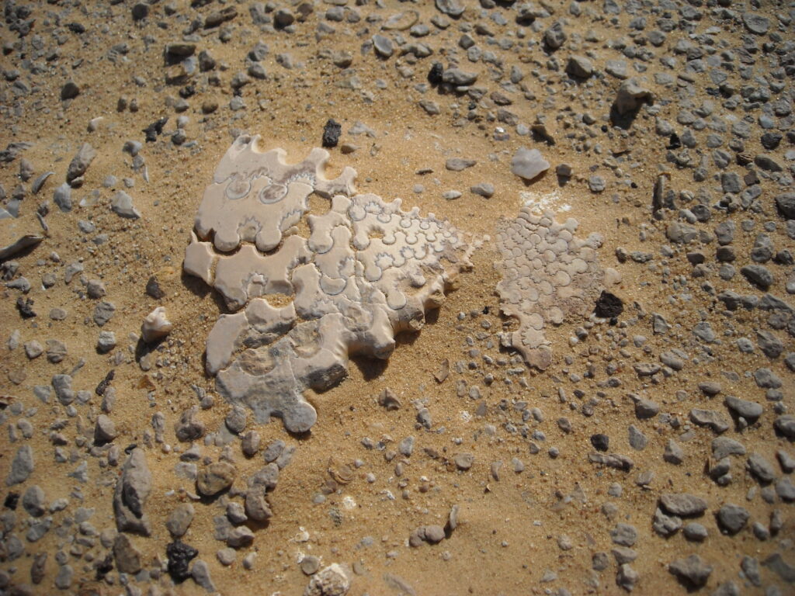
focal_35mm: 35
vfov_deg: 40.7
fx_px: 804
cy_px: 298
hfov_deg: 52.6
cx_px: 398
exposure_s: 1/738
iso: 64
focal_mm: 5.7
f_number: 5.6
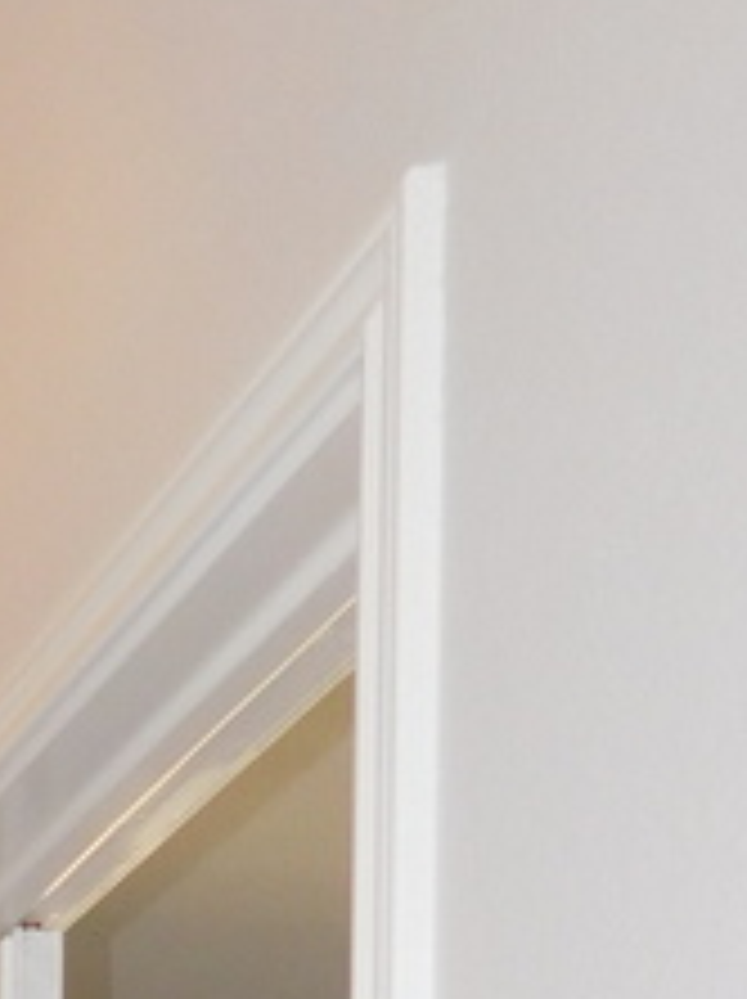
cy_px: 1724
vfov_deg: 15.4
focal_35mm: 112
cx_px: -918
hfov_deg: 11.4
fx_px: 3229
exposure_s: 1/30
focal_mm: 4
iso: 200
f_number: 3
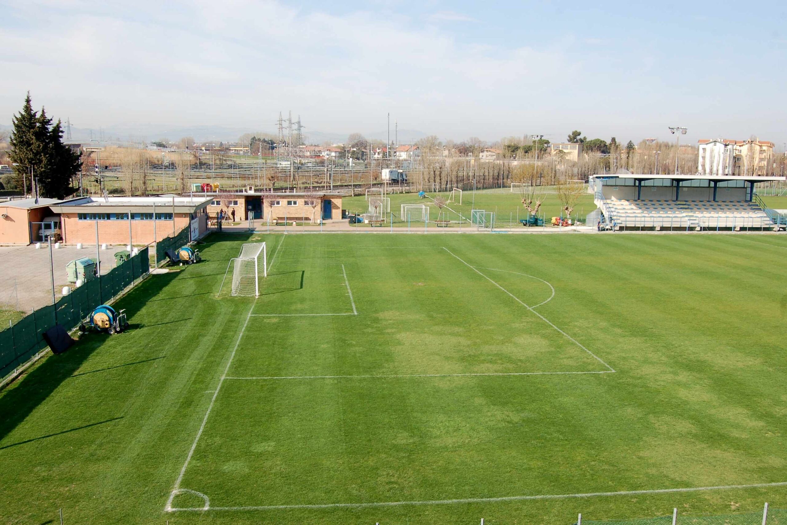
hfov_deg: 57.2
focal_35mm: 33
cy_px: 262
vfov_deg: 40.0
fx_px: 721
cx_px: 394
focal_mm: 22
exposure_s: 1/250
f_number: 10
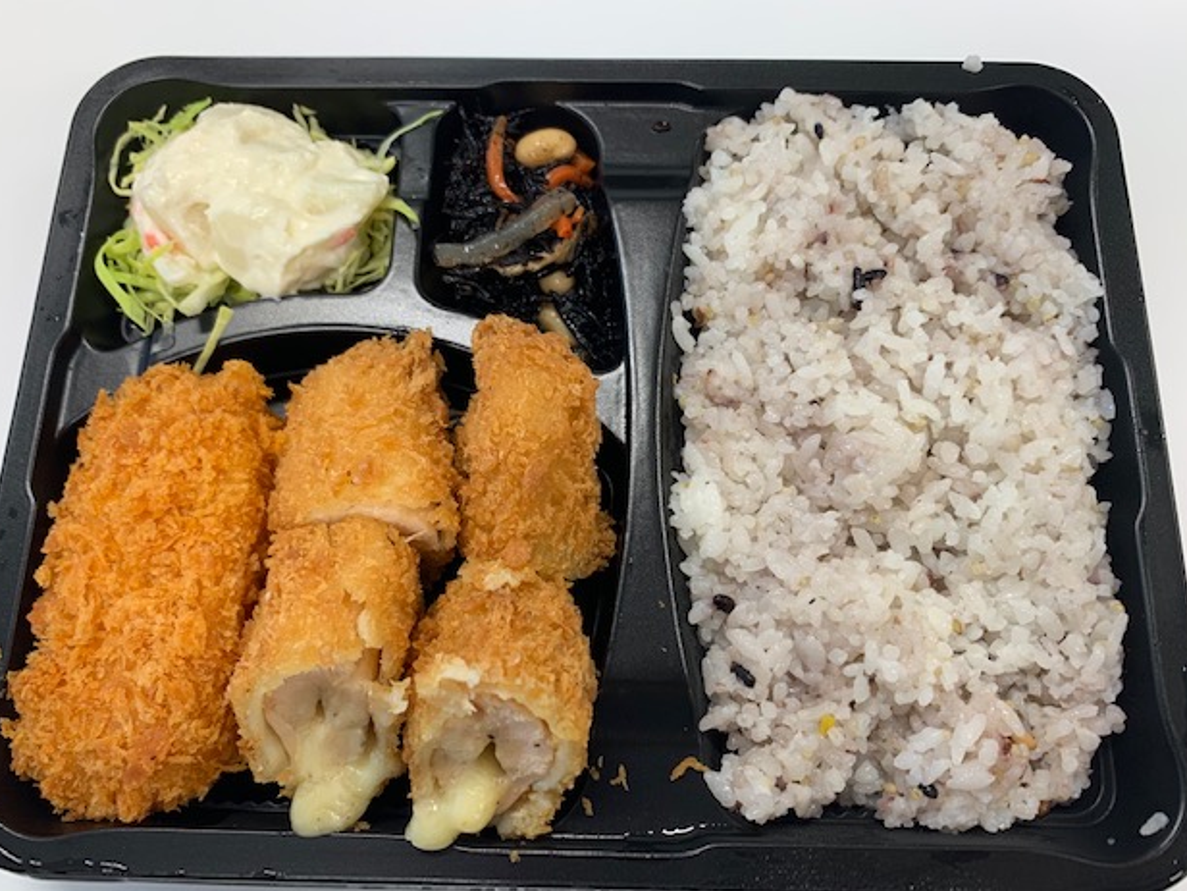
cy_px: 461
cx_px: 588
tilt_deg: -73.5
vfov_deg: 51.3
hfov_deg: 65.3
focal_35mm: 27
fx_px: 926
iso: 80
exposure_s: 1/100
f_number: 1.8
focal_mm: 4.25
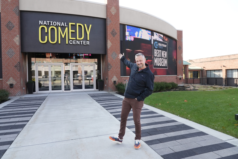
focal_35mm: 24
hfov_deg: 73.7
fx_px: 159
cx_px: 119
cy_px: 80
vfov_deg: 53.2
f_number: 22
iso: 2000
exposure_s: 1/80
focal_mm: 24
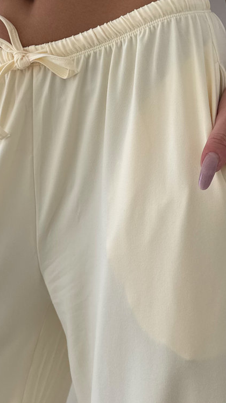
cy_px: 82
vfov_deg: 45.9
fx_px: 448
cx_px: 99
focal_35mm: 42
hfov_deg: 28.3
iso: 64
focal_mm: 6.76
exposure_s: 1/236
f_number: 1.78
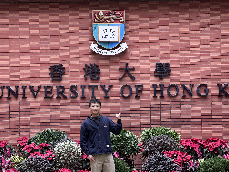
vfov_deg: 19.1
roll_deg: +0.5
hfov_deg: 25.3
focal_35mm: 77
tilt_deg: +2.9
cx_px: 114
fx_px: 509
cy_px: 86
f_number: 2.8
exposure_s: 1/99
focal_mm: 9
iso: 80
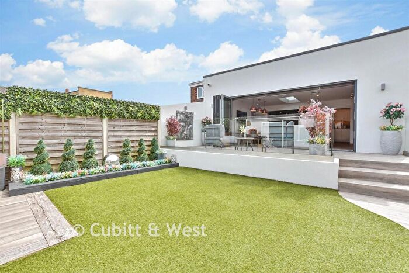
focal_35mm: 15
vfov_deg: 77.4
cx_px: 204
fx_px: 170
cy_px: 136
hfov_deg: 100.4
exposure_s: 1/160
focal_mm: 10
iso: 160
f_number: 8
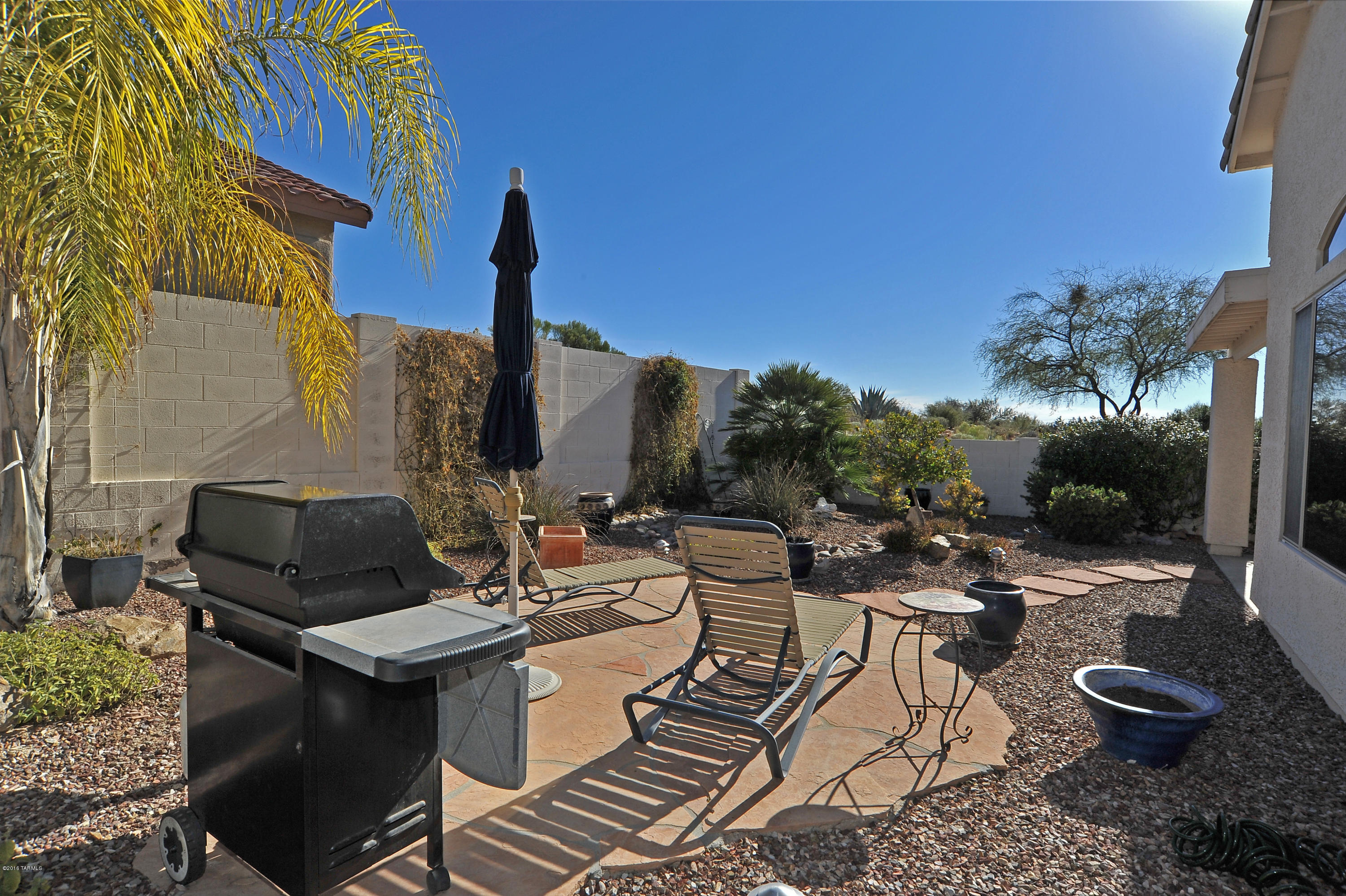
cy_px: 448
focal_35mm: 18
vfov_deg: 67.3
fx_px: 673
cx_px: 673
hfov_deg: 90.0
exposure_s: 1/320
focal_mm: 18
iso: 320
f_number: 14
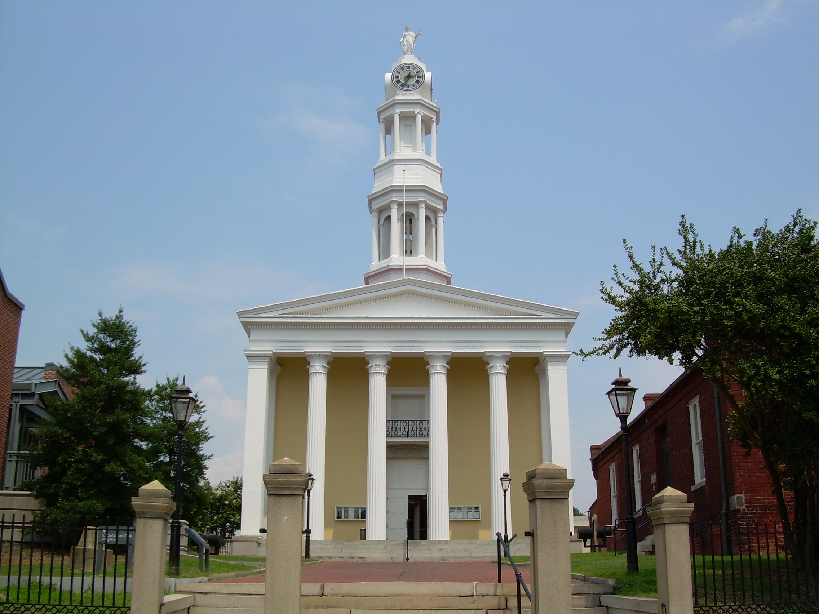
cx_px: 410
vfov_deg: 37.7
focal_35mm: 38
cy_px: 307
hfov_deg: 49.0
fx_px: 899
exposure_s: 1/648
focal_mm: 6.3
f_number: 4.6
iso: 50
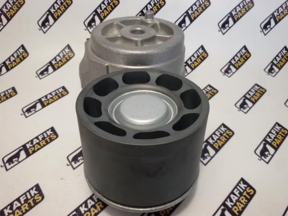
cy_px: 108
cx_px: 144
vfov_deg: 45.4
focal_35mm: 31
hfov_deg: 58.4
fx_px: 258
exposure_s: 1/33
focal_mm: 2.93
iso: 50
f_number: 2.4
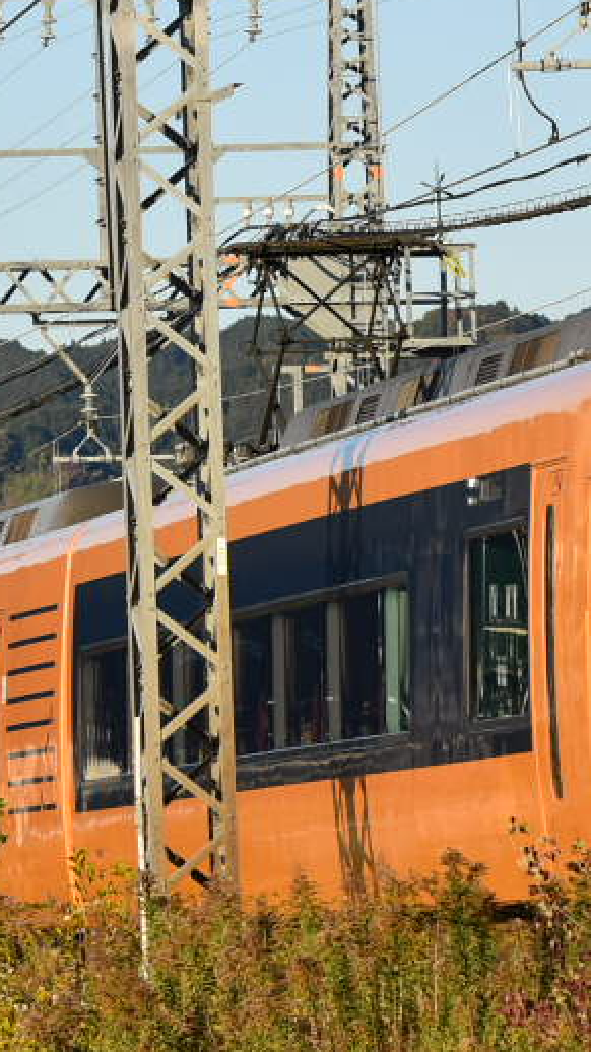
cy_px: 725
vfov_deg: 5.3
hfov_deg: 3.0
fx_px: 11386
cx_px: 41
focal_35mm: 408
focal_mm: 105
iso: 400
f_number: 5.6
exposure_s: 1/1250
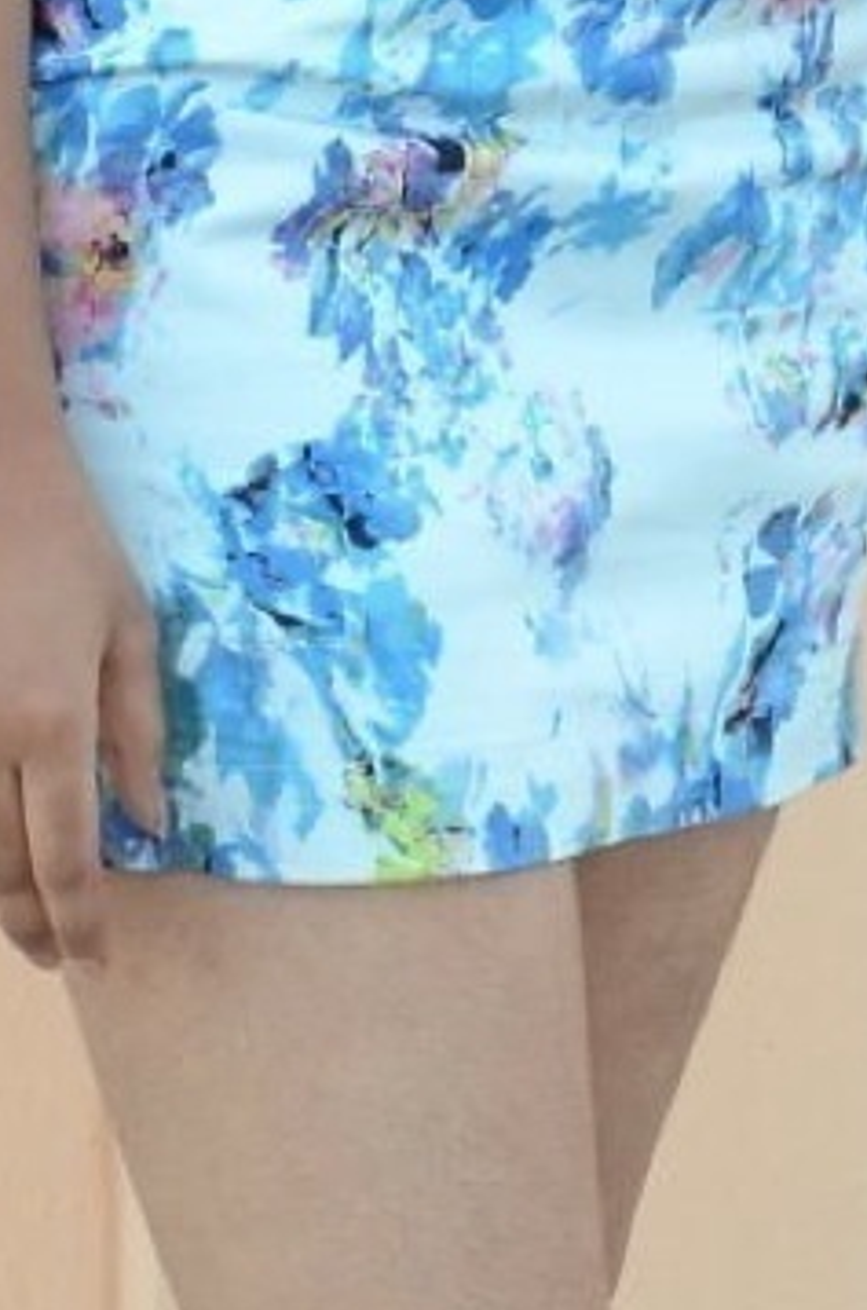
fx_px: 10490
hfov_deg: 4.7
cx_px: 388
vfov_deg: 7.1
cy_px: 258
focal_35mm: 289
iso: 500
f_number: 6.3
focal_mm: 38
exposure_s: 1/125
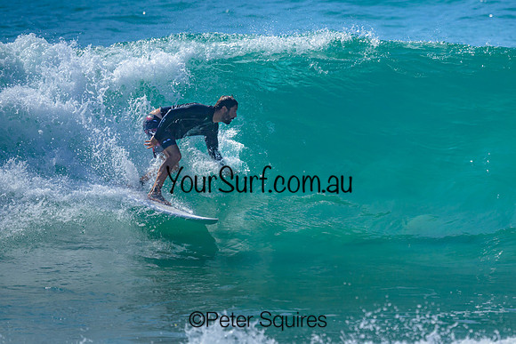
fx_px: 15782
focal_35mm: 1101
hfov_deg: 1.9
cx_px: 355
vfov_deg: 1.2
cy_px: 118
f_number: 6.3
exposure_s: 1/3200
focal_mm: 800
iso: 450
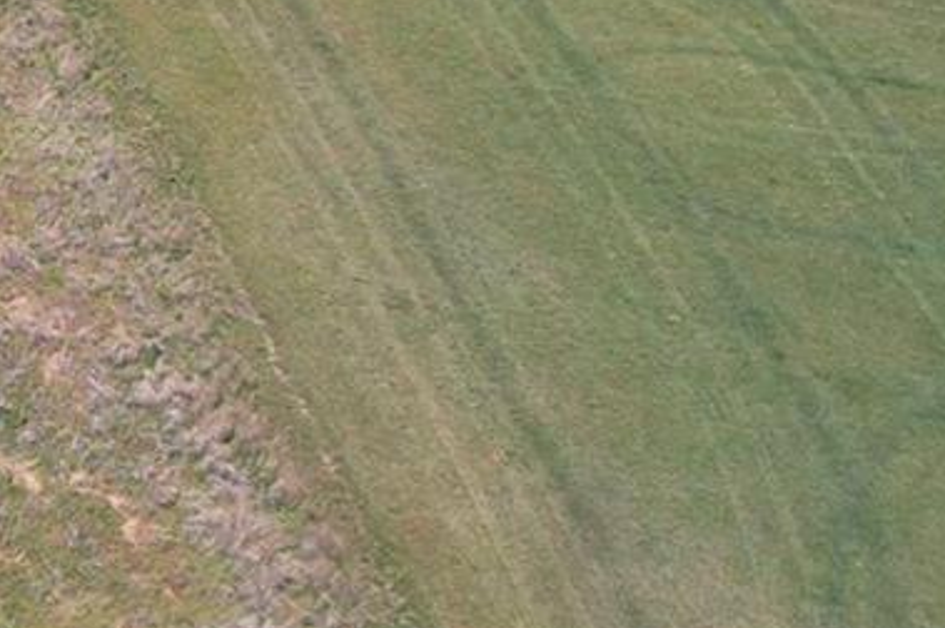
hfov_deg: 14.7
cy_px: -66
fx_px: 3121
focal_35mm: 119
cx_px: -843
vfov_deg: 11.3
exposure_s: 1/1250
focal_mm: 8.38
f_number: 2.8
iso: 100
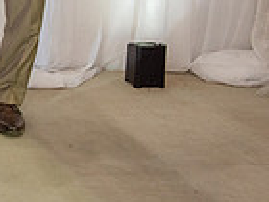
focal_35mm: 139
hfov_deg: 12.5
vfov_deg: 10.4
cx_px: -265
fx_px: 1080
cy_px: -78
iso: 1000
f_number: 4.5
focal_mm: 35
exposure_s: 1/160
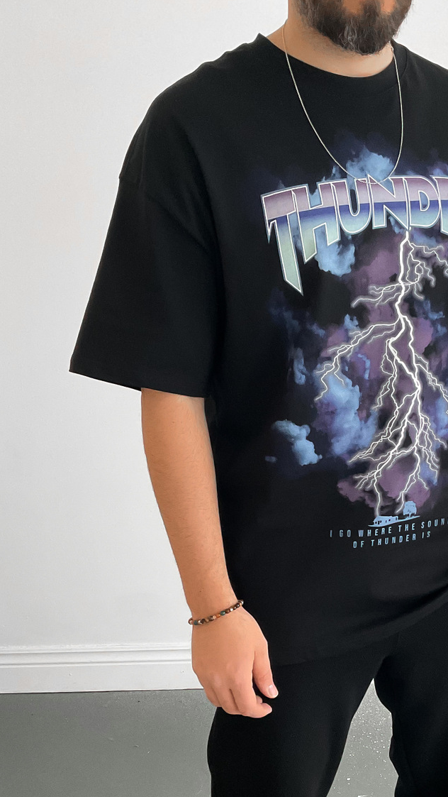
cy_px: 517
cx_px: 334
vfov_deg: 44.9
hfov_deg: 26.2
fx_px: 950
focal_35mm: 45
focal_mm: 3
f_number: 1.8
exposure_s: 1/60
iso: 200
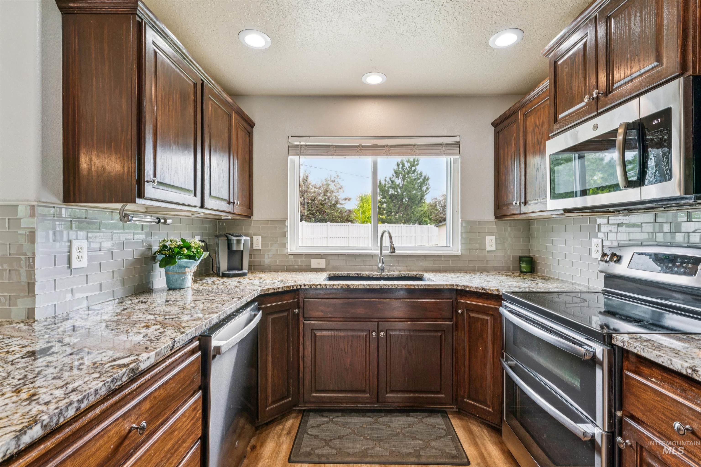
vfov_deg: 74.1
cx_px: 350
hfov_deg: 97.1
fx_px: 310
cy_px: 234
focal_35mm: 16
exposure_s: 1/10
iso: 400
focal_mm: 15.9
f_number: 13
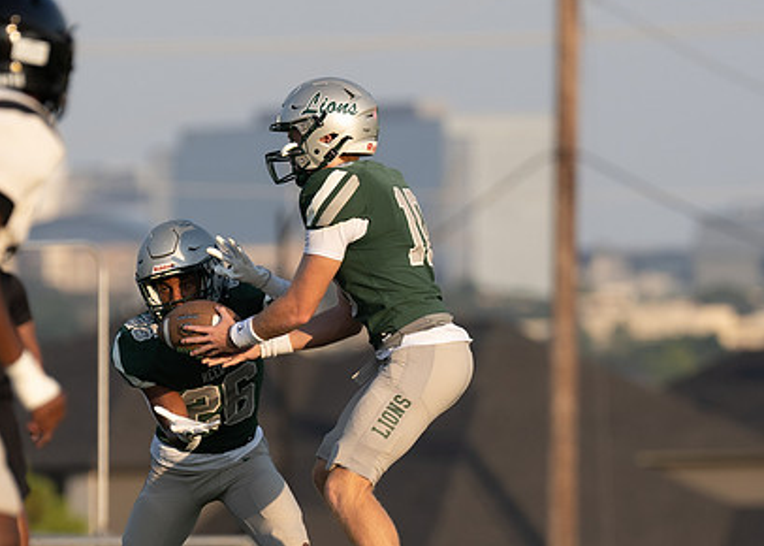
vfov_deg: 2.3
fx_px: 13431
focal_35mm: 619
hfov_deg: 3.3
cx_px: 327
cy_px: 348
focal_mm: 200
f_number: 2.8
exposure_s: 1/1250
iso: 100
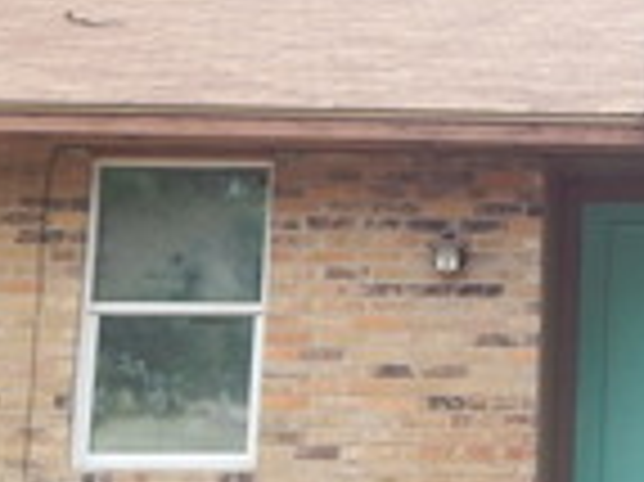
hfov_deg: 17.9
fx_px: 1915
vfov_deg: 14.2
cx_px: 838
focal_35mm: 103
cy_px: 63
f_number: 3
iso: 125
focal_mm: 4
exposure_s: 1/100
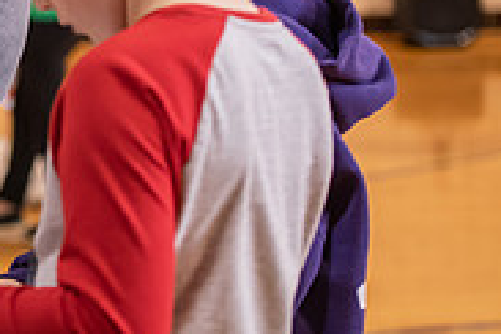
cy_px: -15
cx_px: -263
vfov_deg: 6.2
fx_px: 3089
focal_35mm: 222
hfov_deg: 9.0
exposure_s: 1/160
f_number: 3.2
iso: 1250
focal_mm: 70
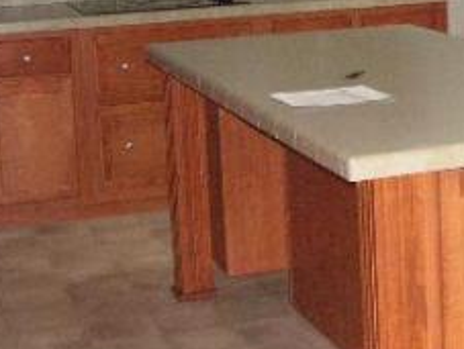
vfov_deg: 15.8
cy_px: -4
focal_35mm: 92
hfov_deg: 20.3
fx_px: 1235
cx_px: 513
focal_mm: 6
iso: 160
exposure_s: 1/40
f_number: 3.2
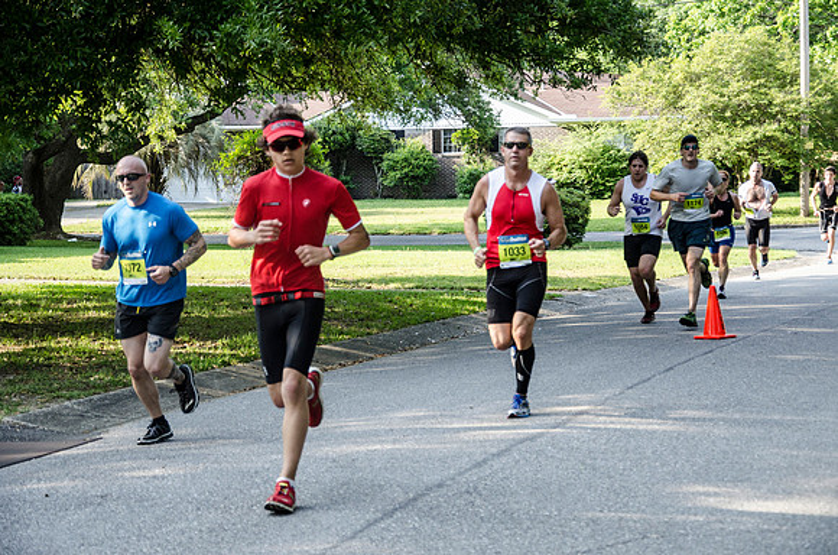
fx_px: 2299
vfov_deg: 13.8
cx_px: 419
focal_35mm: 99
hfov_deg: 20.7
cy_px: 278
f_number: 5.3
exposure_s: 1/640
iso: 800
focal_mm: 66
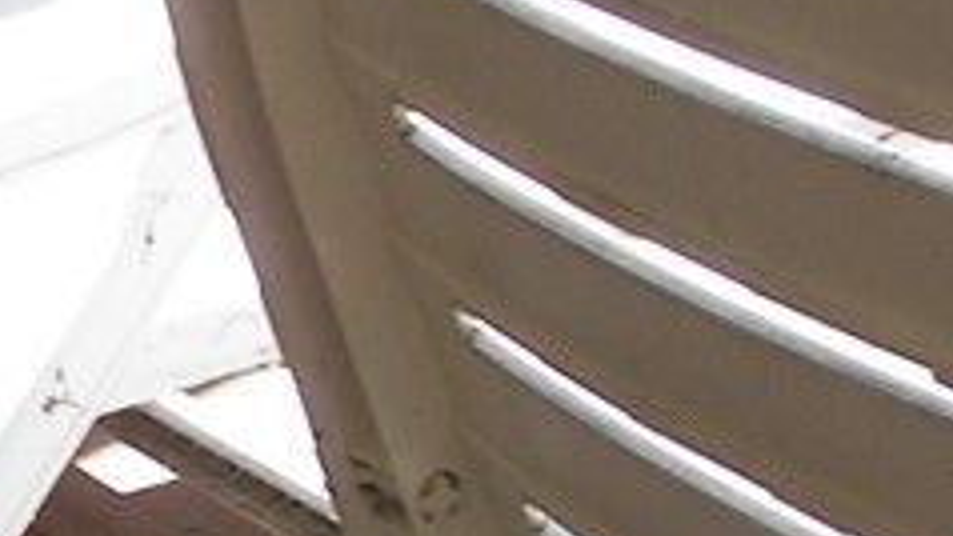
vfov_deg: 7.2
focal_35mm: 169
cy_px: 396
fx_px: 4272
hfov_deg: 12.2
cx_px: -388
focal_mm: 6
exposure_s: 1/160
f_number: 2.8
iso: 50
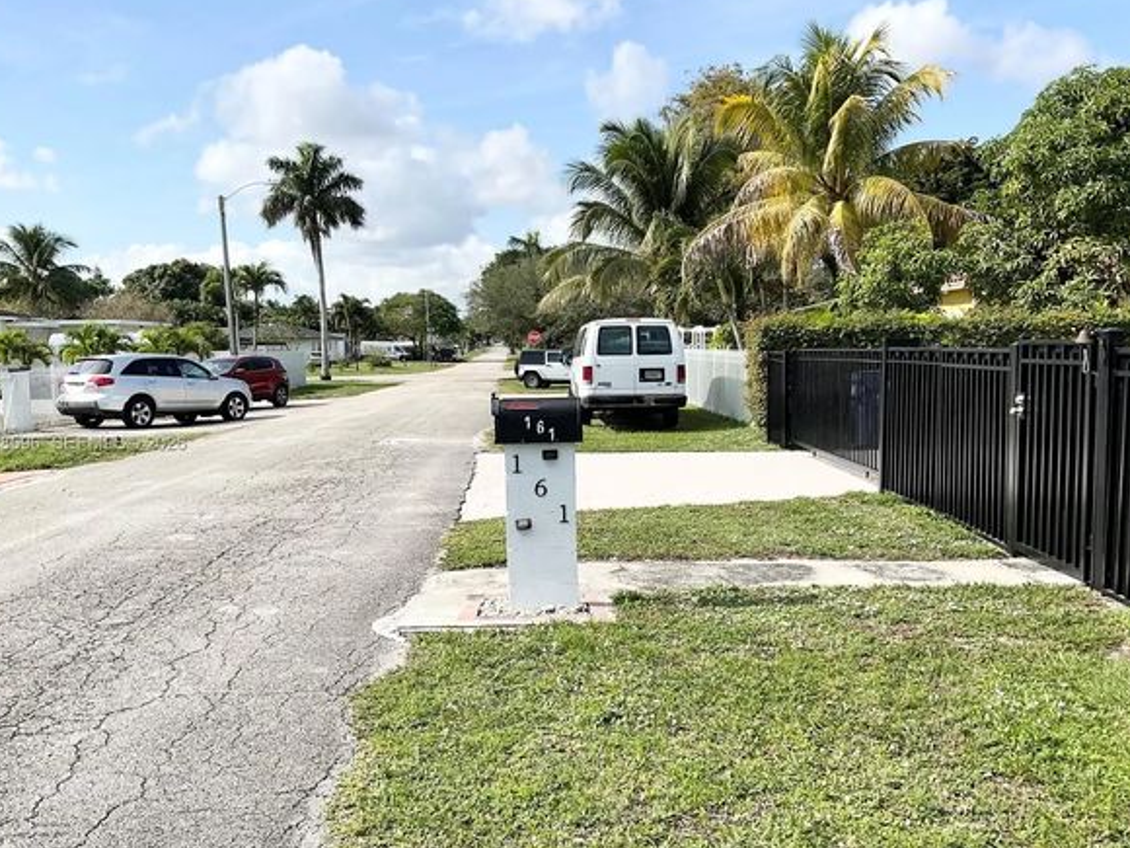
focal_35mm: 32
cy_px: 444
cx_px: 567
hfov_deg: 56.8
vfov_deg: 44.1
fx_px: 1045
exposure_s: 1/1984
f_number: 1.8
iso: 16
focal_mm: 3
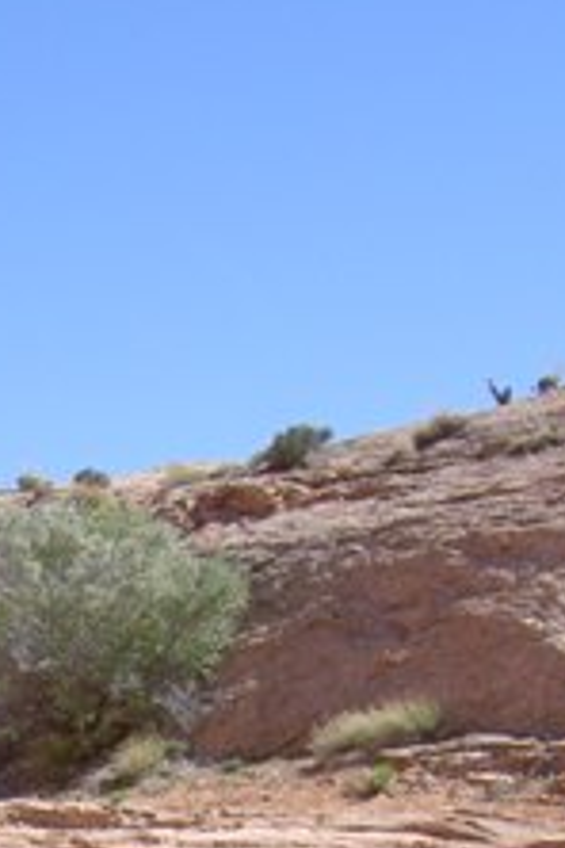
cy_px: 1108
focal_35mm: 117
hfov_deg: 11.3
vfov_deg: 16.5
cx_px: -237
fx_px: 2754
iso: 100
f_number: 4.7
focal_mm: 8
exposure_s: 1/400
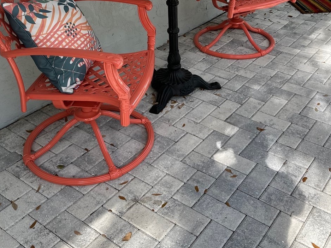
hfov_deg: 45.7
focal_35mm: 41
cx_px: 186
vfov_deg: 35.0
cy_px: 97
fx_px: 392
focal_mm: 6.86
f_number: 1.78
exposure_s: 1/714
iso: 80
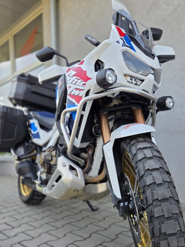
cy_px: 148
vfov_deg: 59.5
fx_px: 214
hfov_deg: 46.8
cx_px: 98
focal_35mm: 30
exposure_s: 1/1044
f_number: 1.8
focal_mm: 5.4
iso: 80
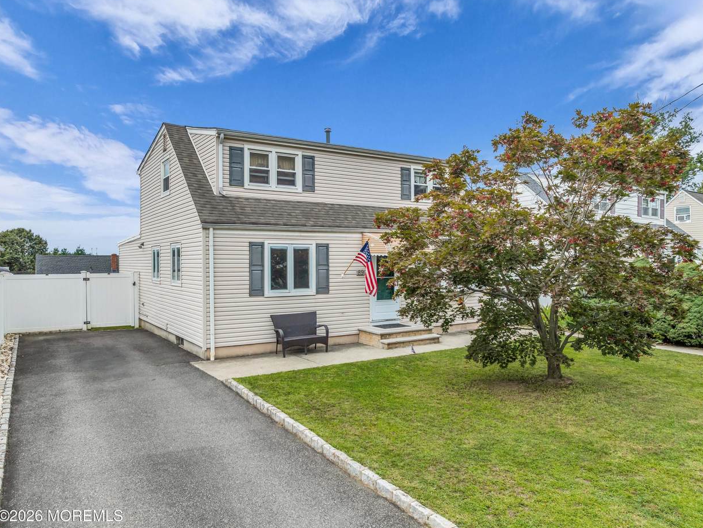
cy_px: 266
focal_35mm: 25
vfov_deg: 54.9
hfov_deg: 69.4
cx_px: 363
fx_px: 508
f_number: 2.8
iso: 130
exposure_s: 1/2000
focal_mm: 12.29
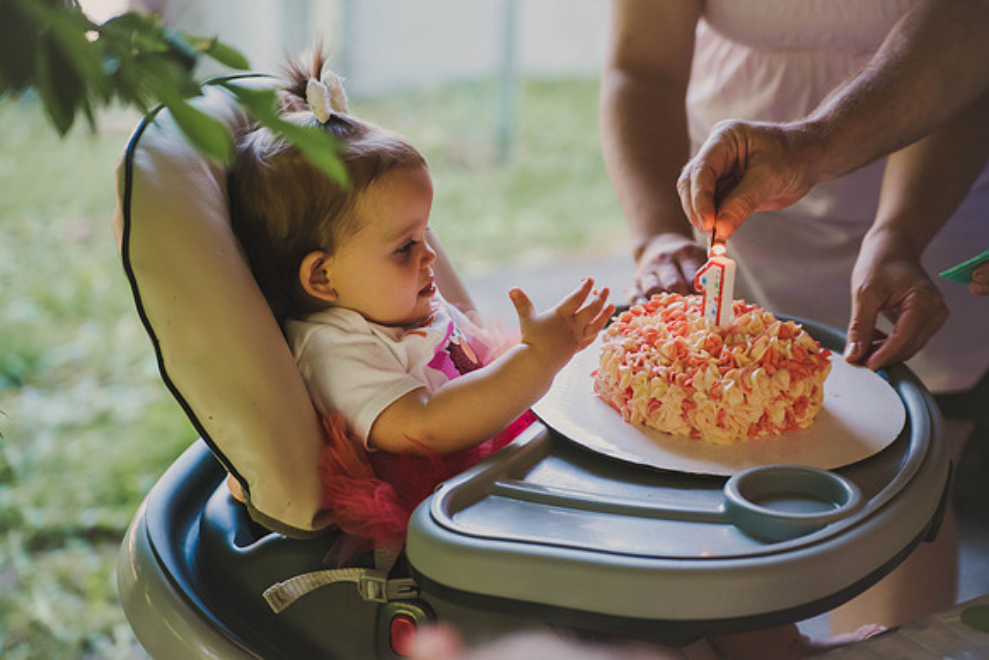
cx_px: 494
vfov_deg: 18.2
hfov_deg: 27.0
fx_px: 2061
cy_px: 330
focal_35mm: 75
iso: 1250
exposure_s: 1/640
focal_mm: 75
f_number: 2.8
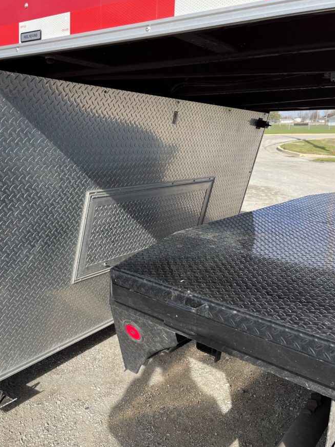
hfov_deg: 40.0
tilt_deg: -13.3
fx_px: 452
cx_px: 99
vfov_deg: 52.6
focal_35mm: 35
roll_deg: +0.7
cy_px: 224
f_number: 1.6
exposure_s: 1/2203
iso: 32
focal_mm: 5.1
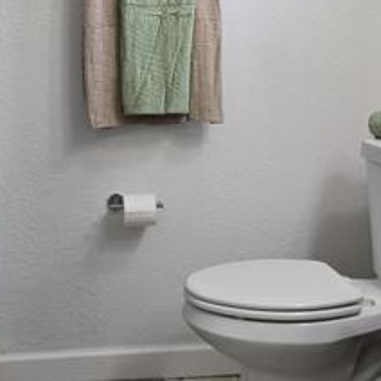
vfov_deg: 36.4
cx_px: 160
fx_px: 573
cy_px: 124
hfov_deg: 36.7
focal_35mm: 46
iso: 125
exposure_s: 1/120
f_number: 1.8
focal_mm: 5.4
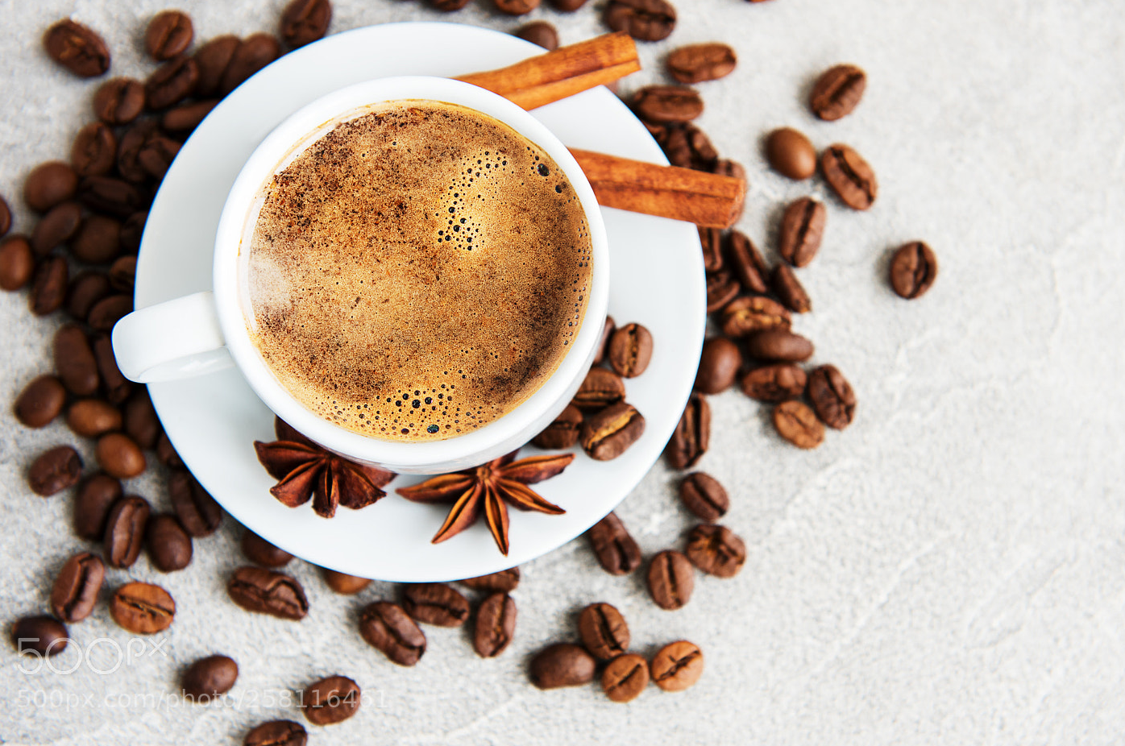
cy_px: 335
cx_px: 612
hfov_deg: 36.3
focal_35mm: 55
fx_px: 1716
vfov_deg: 24.5
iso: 250
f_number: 4
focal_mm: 48
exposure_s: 1/125
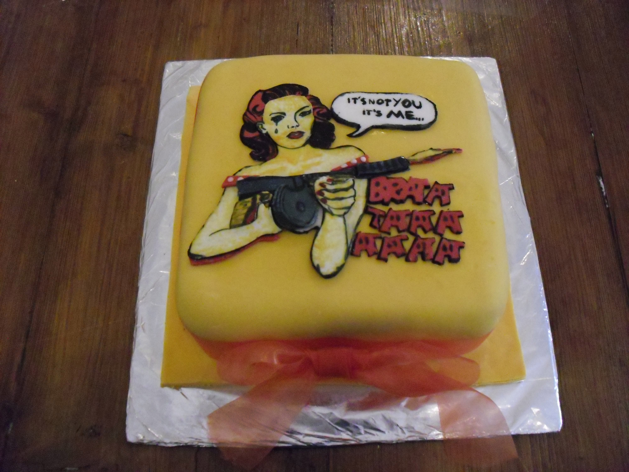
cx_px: 314
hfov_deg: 51.4
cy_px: 236
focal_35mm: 36
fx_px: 654
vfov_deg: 39.7
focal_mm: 6.3
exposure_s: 1/25
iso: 800
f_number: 3.1
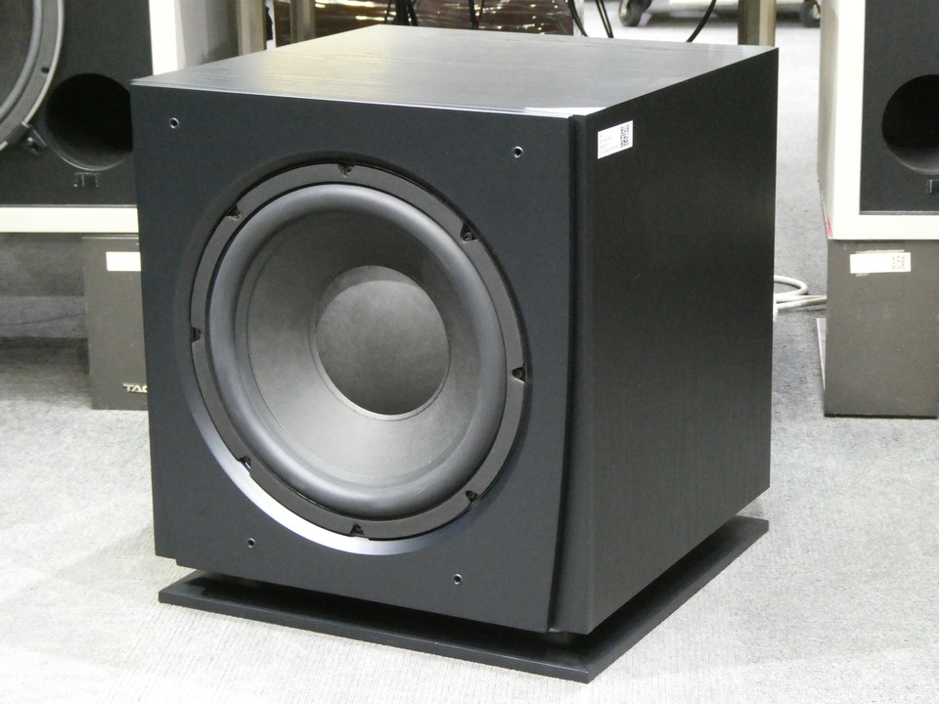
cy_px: 352
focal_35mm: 79
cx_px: 470
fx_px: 2143
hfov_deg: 24.7
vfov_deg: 18.7
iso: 1600
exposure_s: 1/10
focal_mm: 14.1
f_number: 4.7
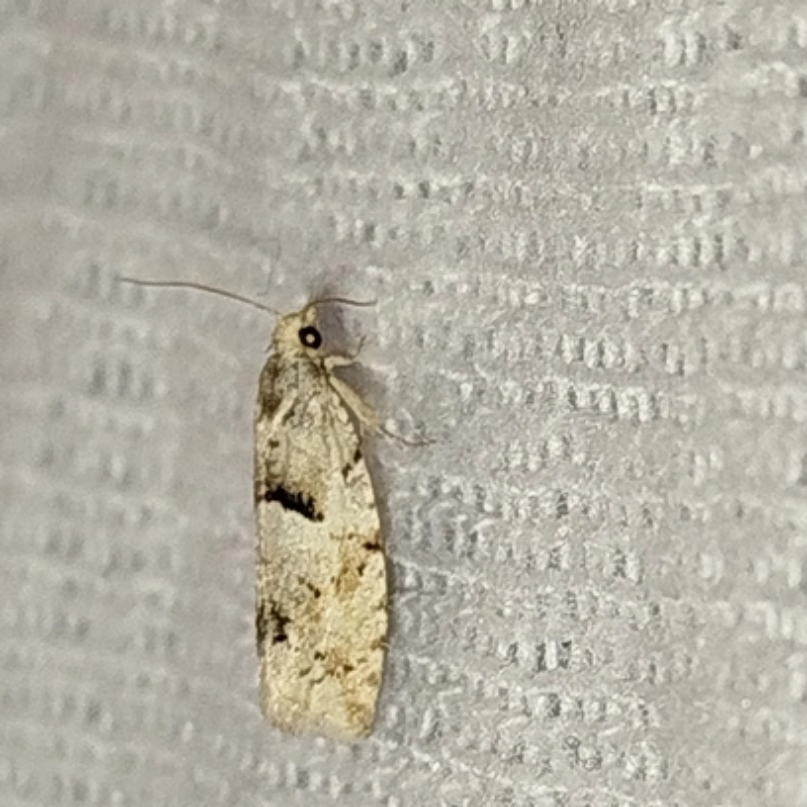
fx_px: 4721
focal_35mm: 179
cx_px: 441
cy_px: 623
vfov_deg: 9.7
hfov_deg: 9.8
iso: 80
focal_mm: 5.31
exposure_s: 1/50
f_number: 1.7
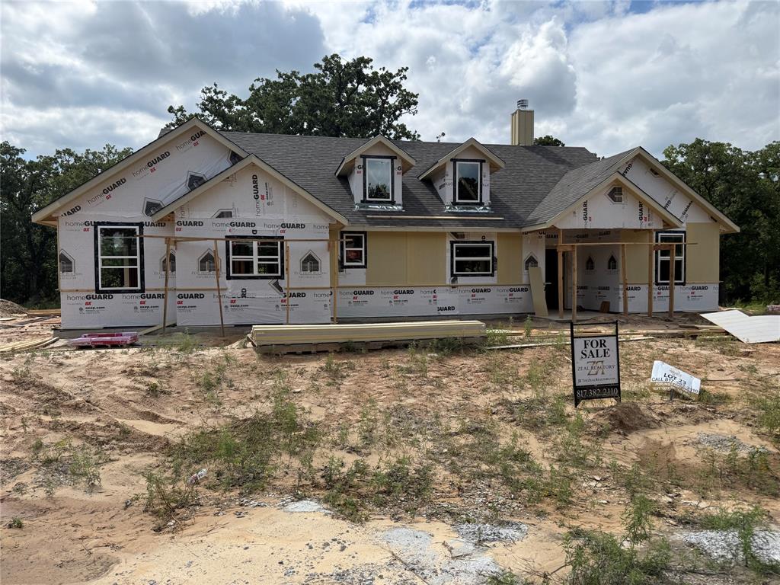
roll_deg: +0.6
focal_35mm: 24
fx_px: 541
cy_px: 292
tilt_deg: -1.4
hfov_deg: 71.6
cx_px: 390
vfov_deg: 56.8
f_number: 1.78
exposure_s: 1/7353
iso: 80
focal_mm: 6.76
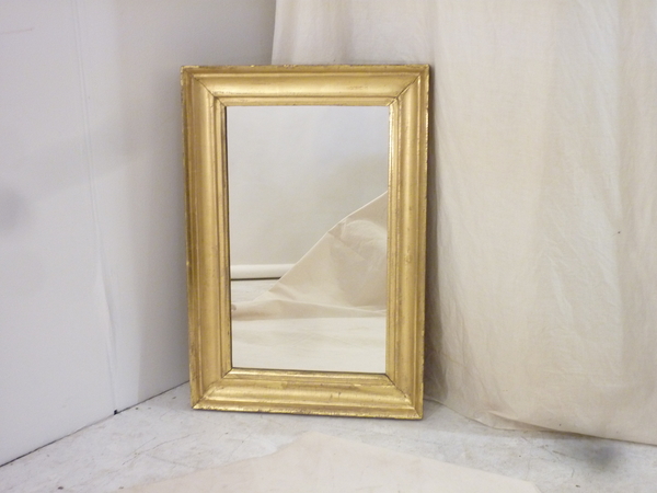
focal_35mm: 45
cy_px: 246
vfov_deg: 32.2
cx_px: 328
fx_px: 854
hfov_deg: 42.1
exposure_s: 1/8
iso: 400
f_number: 3.7
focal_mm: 7.3
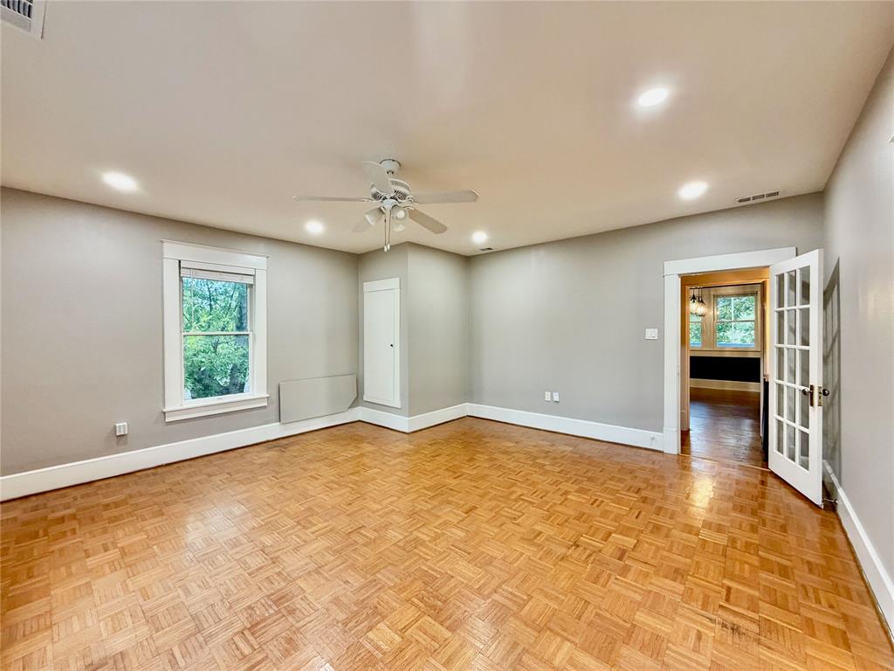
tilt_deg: -0.8
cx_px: 447
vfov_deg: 85.7
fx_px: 362
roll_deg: +0.7
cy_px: 336
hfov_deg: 102.1
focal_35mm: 14
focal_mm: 2.22
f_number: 2.2
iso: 250
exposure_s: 1/60
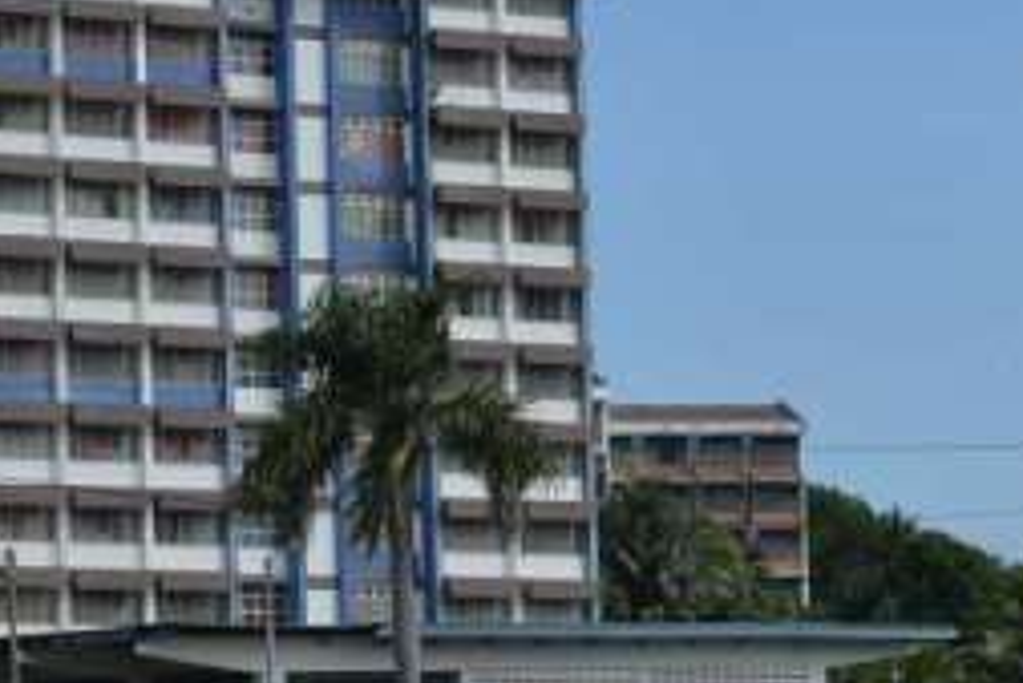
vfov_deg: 9.9
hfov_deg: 14.2
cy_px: 416
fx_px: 3952
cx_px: -275
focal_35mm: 139
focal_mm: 44
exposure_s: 1/200
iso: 100
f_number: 7.1
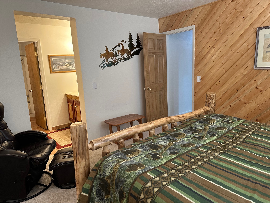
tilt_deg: -12.0
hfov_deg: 71.6
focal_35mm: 24
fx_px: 187
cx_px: 135
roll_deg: +3.9
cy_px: 102
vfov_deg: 56.8
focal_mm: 6.86
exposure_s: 1/60
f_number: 1.78
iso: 320
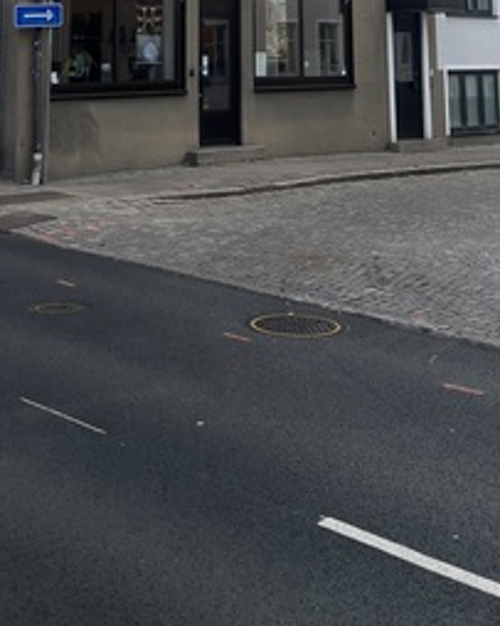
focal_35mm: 60
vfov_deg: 27.9
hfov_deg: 25.4
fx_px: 1111
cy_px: -111
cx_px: 266
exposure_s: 1/2688
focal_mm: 5.1
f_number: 1.6
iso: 50
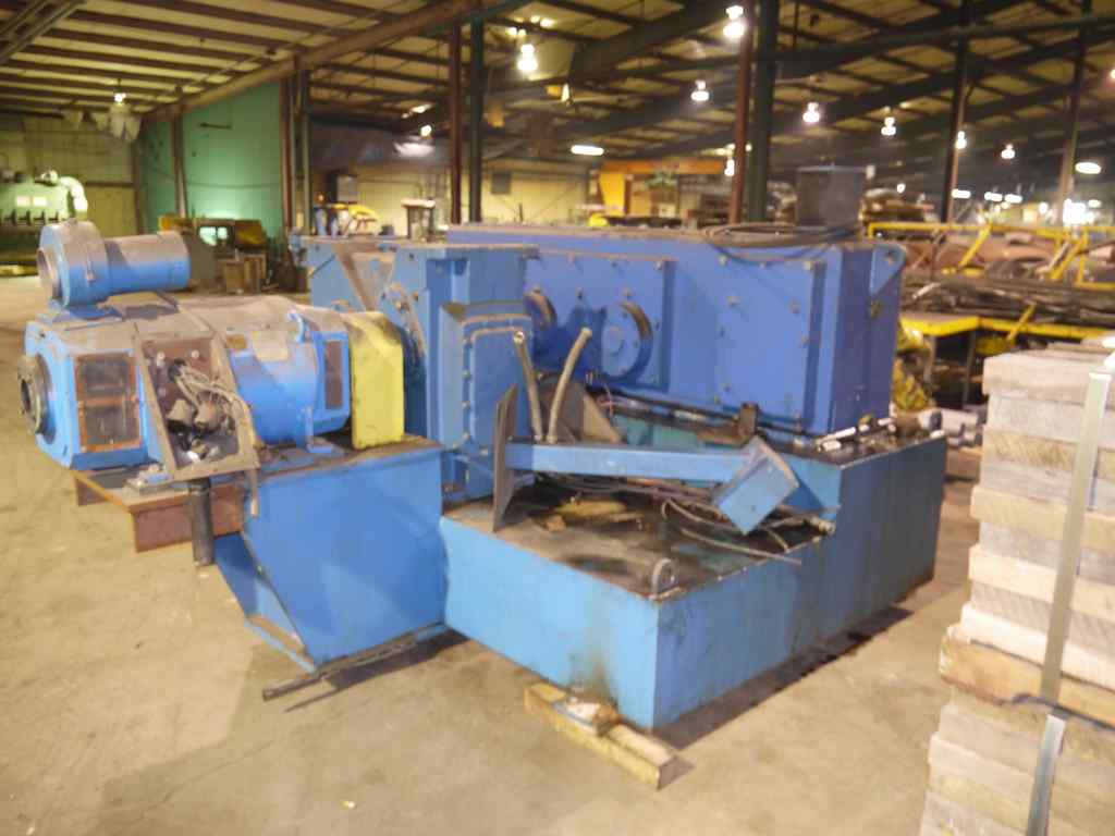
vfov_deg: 49.7
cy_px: 418
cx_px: 558
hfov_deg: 63.4
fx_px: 902
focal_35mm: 28
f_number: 3.5
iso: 640
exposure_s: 1/8
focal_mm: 14
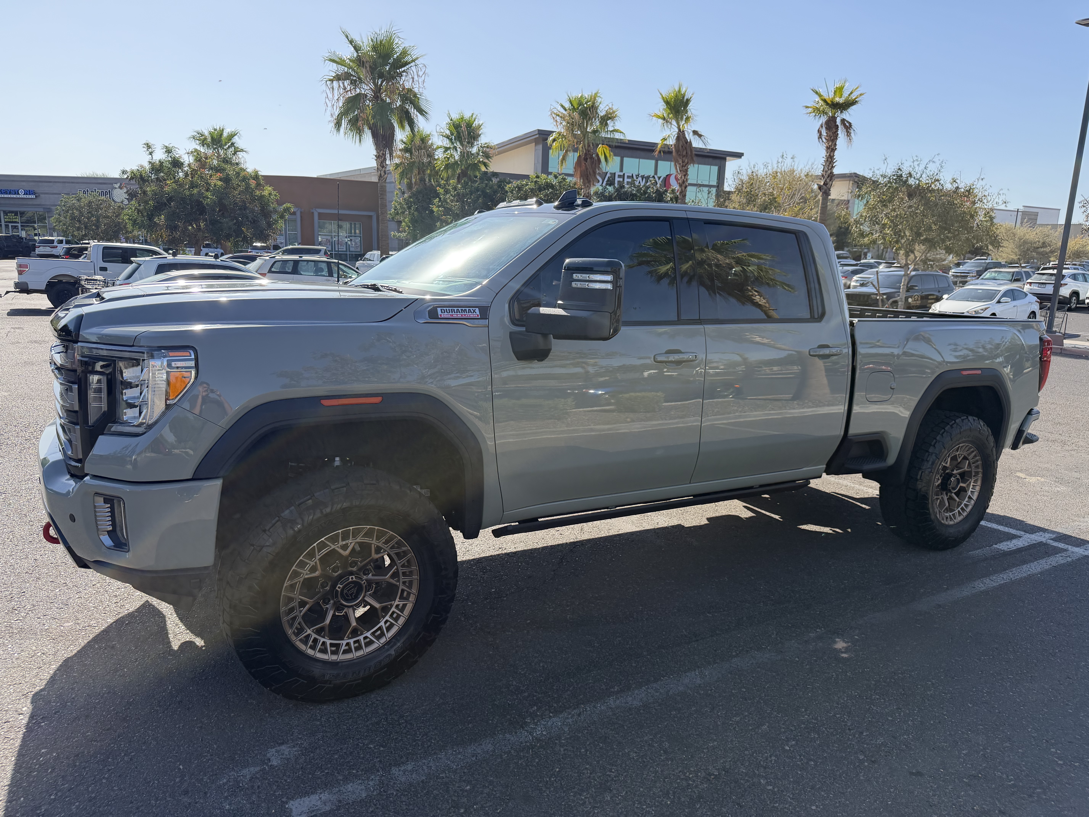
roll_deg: -1.5
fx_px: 755
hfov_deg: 71.6
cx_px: 544
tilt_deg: -10.4
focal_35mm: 24
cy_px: 408
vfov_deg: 56.8
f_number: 1.78
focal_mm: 6.76
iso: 100
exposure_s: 1/2370
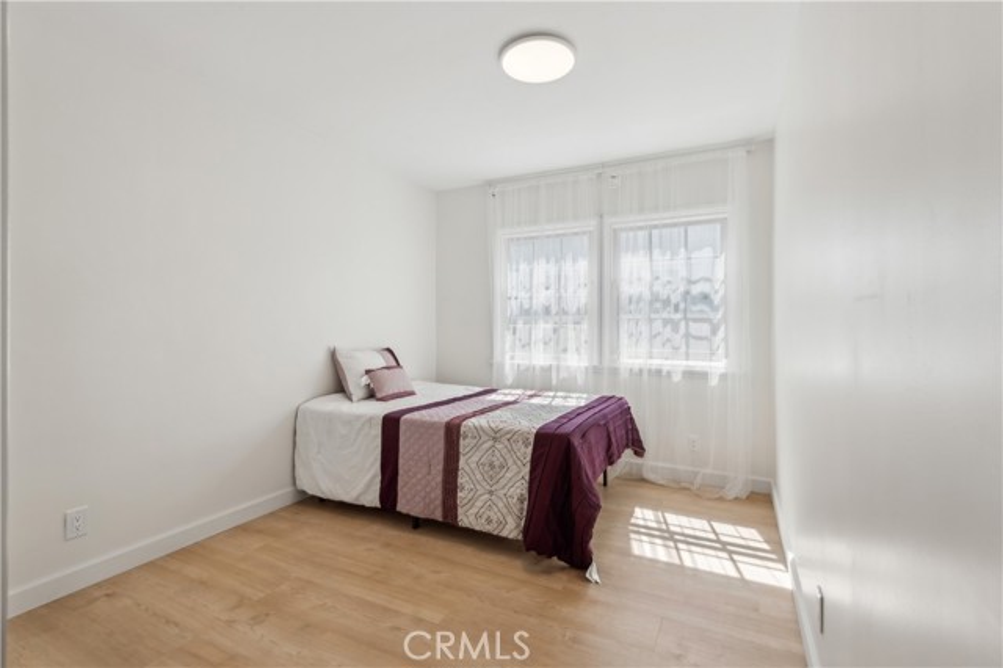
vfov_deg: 73.7
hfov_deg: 96.8
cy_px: 334
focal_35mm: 16
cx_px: 502
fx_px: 446
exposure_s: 1/40
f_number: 11
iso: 125
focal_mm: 16
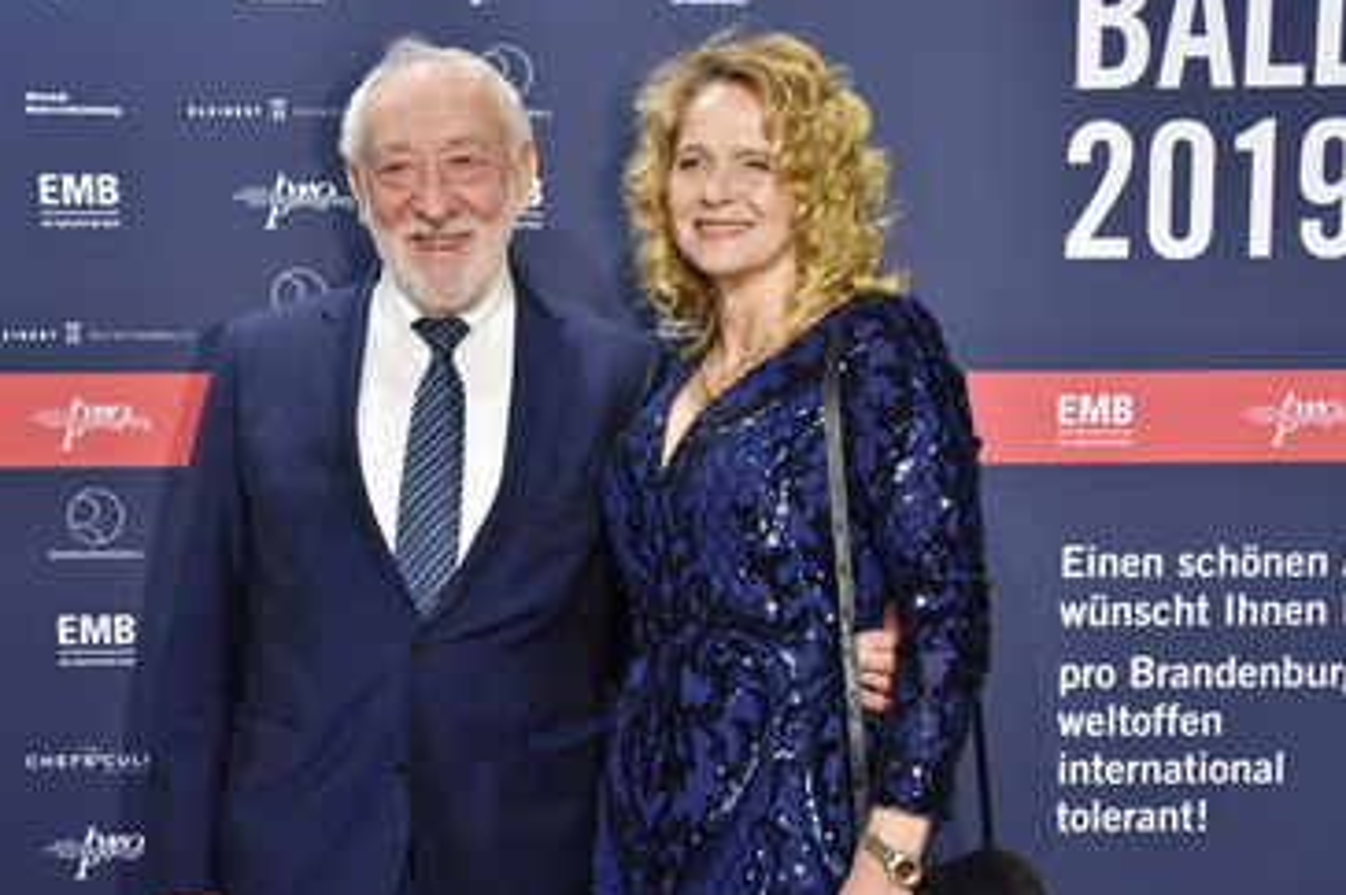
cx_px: 593
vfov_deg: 25.9
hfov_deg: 38.2
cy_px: 547
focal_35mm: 52
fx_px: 1942
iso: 1000
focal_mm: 42
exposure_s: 1/160
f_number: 6.3
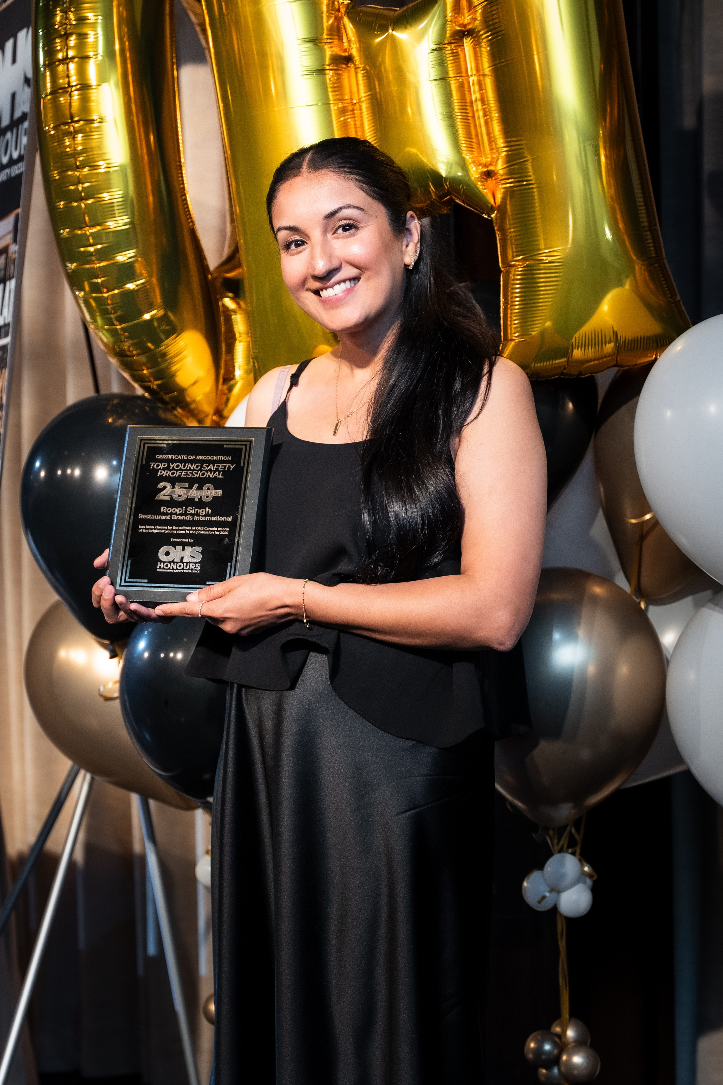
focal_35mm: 77
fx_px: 2306
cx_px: 330
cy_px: 542
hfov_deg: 17.8
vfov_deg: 26.5
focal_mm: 50.7
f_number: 2.8
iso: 1600
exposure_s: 1/125
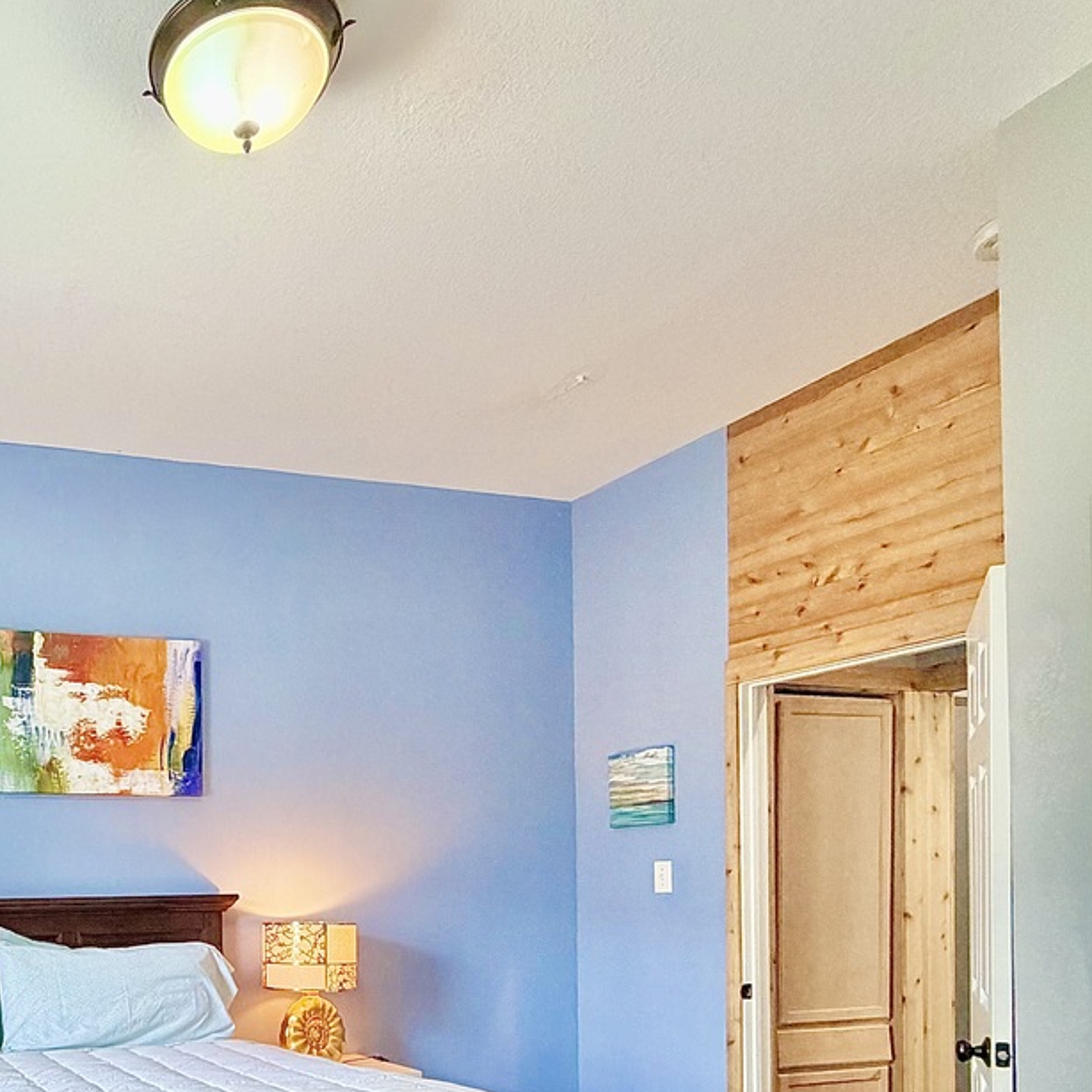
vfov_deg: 51.6
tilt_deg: -0.3
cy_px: 896
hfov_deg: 48.8
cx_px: 82
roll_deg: +1.6
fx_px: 1035
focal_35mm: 29
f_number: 2.2
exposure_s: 1/60
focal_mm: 2.22
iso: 250
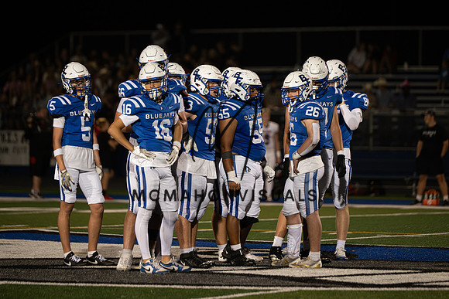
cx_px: 239
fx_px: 3086
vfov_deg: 5.6
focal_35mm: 247
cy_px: 134
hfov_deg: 8.3
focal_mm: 200
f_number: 2.8
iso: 2500
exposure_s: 1/1000
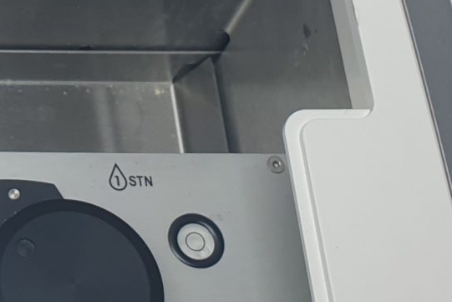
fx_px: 1607
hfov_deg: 14.5
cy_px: -199
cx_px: -296
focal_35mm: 128
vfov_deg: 10.2
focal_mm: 4.3
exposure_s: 1/100
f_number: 2.4
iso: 64
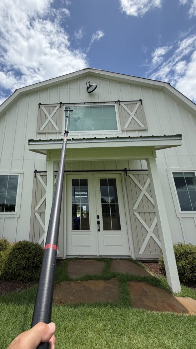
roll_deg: -0.7
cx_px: 70
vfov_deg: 99.3
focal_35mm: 16
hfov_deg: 65.8
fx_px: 148
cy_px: 168
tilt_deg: +17.6
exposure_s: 1/1050
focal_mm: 2.22
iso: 20
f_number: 2.2
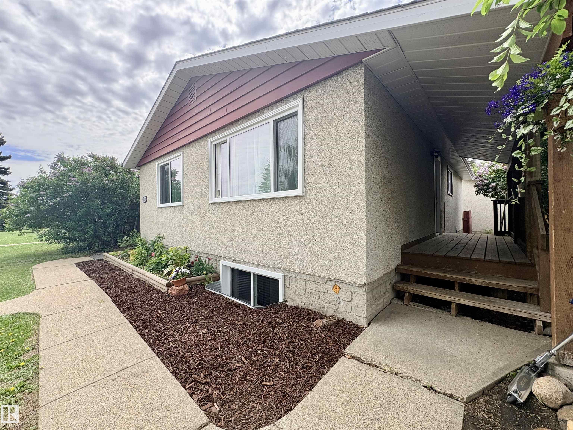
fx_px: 232
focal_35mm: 14
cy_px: 215
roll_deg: +1.4
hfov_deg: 102.1
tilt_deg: +0.6
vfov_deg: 85.7
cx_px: 286
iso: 40
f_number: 2.2
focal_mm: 2.22
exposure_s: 1/879
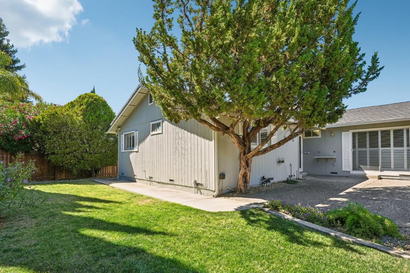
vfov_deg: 67.2
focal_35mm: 18
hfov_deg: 89.1
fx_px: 205
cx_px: 243
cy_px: 148
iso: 640
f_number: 8
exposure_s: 1/200
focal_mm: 14
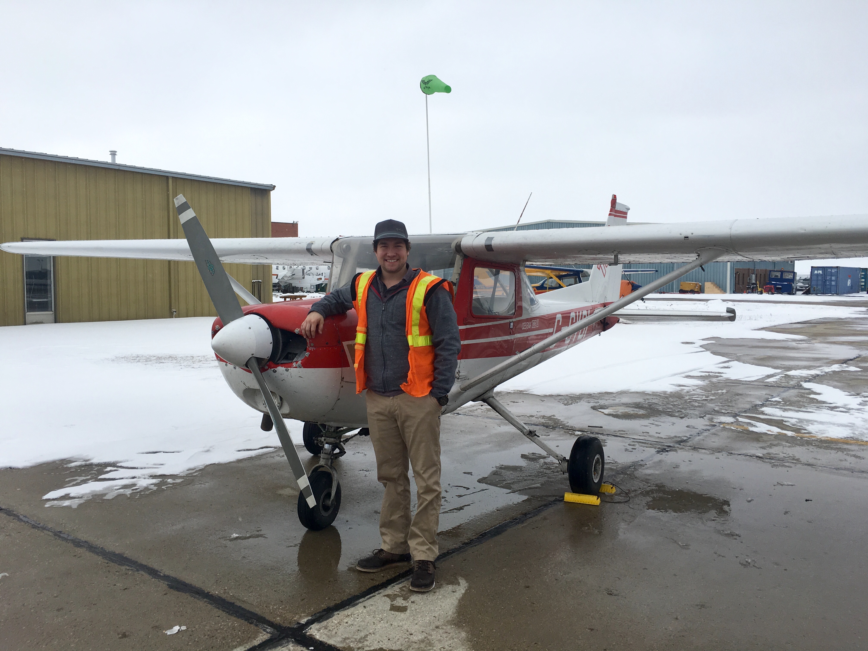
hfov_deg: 61.7
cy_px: 326
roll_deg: -0.2
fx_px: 727
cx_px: 434
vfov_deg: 48.2
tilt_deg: -2.8
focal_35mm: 29
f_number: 2.2
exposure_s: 1/2404
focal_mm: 4.15
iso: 25
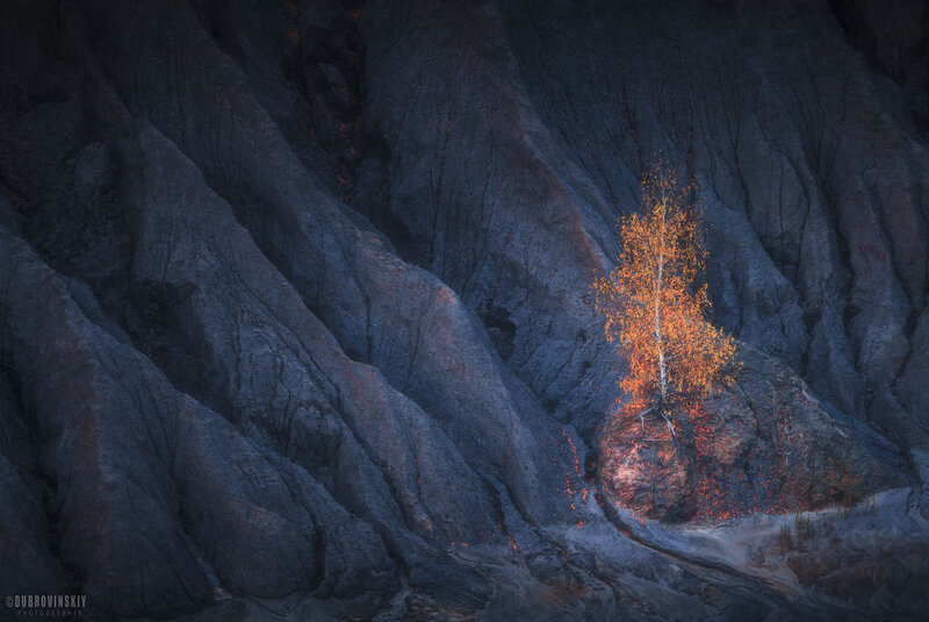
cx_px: 464
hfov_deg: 16.8
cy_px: 311
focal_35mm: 122
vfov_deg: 11.3
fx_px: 3151
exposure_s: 1/60
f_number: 2.8
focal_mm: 122
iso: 100
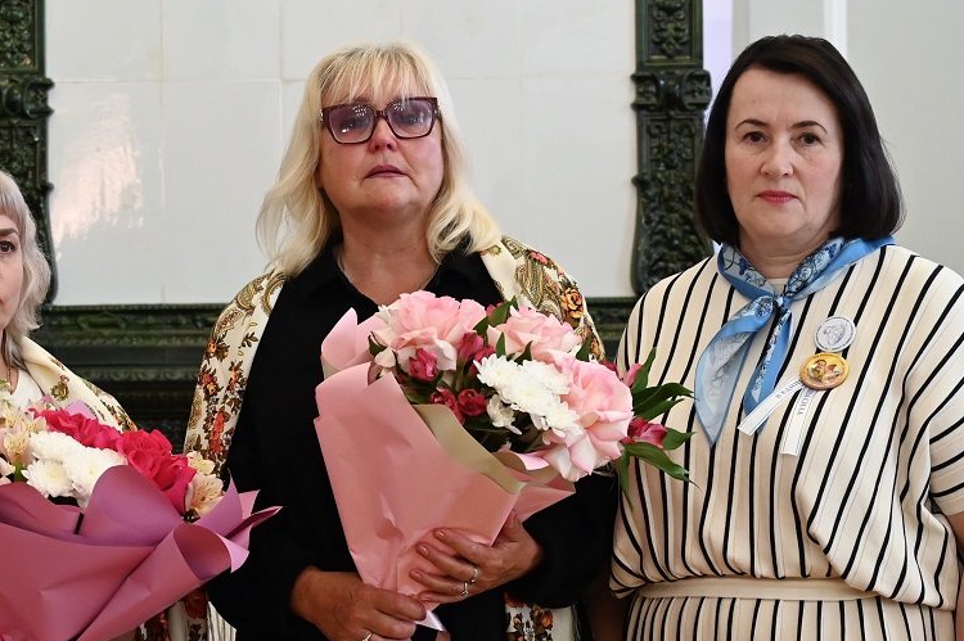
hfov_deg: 20.6
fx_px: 2622
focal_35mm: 98
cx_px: 177
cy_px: 398
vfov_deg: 13.9
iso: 1800
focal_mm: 49
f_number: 4
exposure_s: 1/125
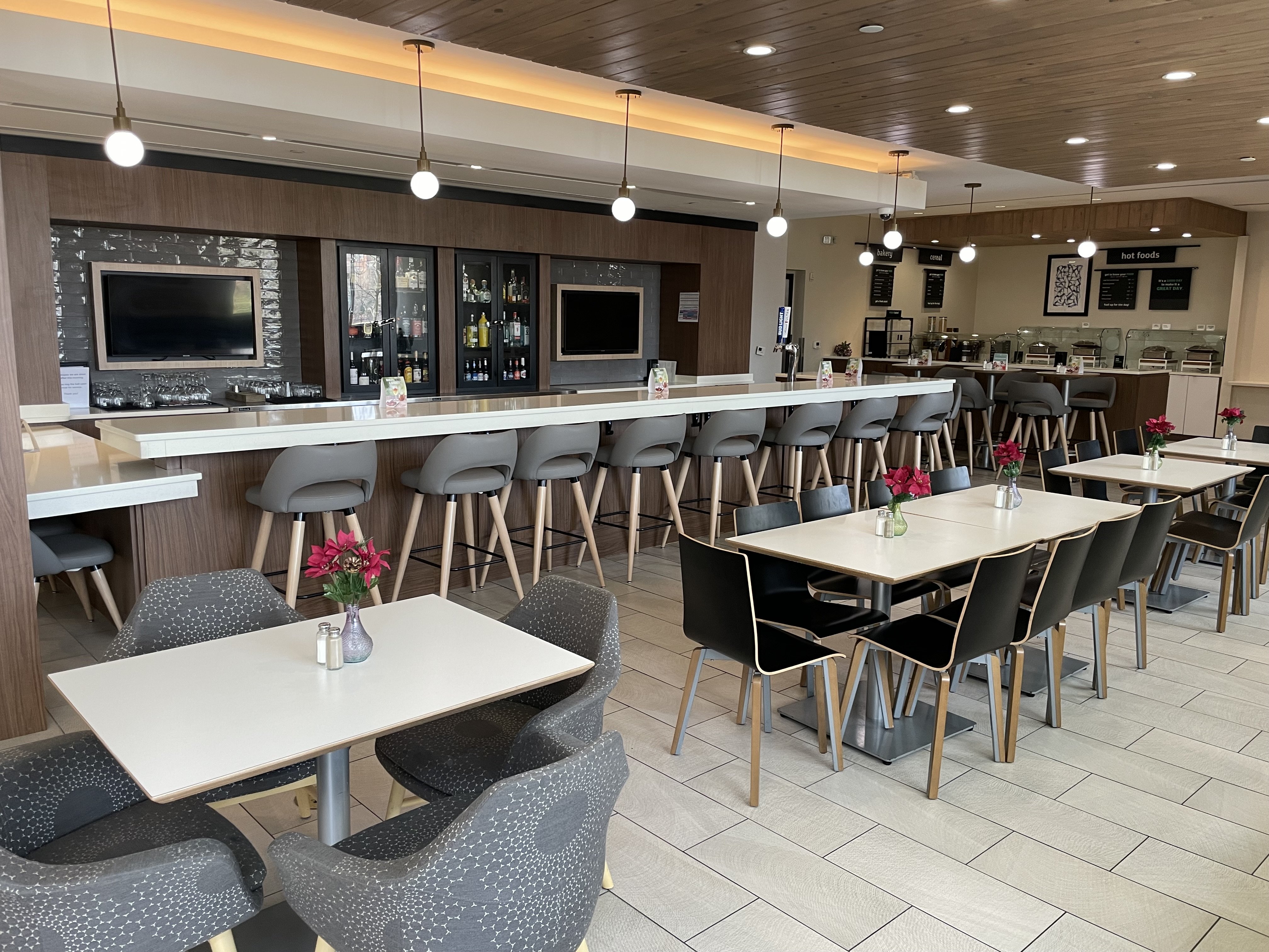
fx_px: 953
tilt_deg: -8.8
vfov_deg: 53.1
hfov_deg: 67.3
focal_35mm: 26
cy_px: 476
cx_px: 634
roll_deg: -1.2
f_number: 1.6
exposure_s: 1/60
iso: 100
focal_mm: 4.2
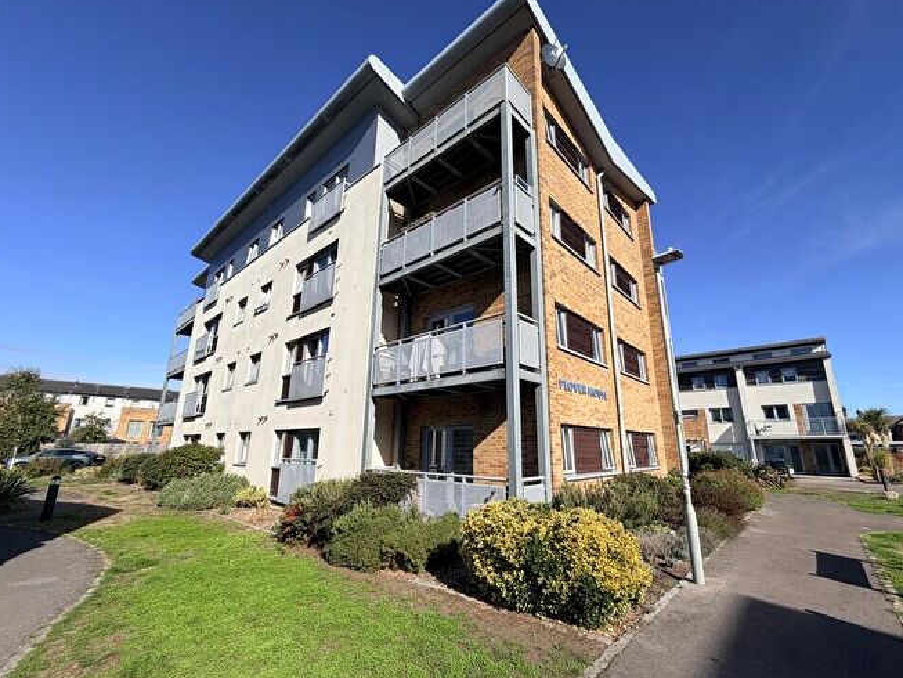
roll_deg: +0.7
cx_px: 470
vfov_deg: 81.8
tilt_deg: +15.1
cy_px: 347
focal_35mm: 15
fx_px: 391
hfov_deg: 98.1
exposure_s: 1/864
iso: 20
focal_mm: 2.22
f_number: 2.2
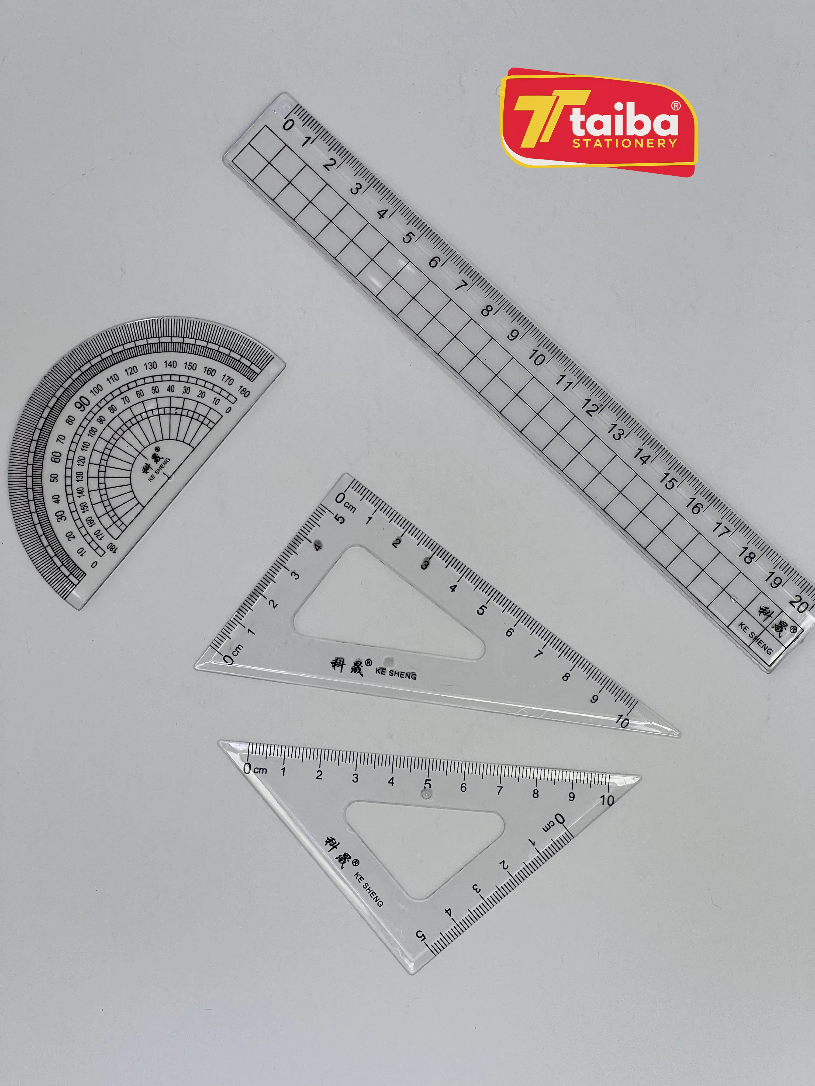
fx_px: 2417
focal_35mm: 77
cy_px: 543
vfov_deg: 25.3
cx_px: 408
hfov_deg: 19.1
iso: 50
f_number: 2.8
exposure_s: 1/100
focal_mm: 9
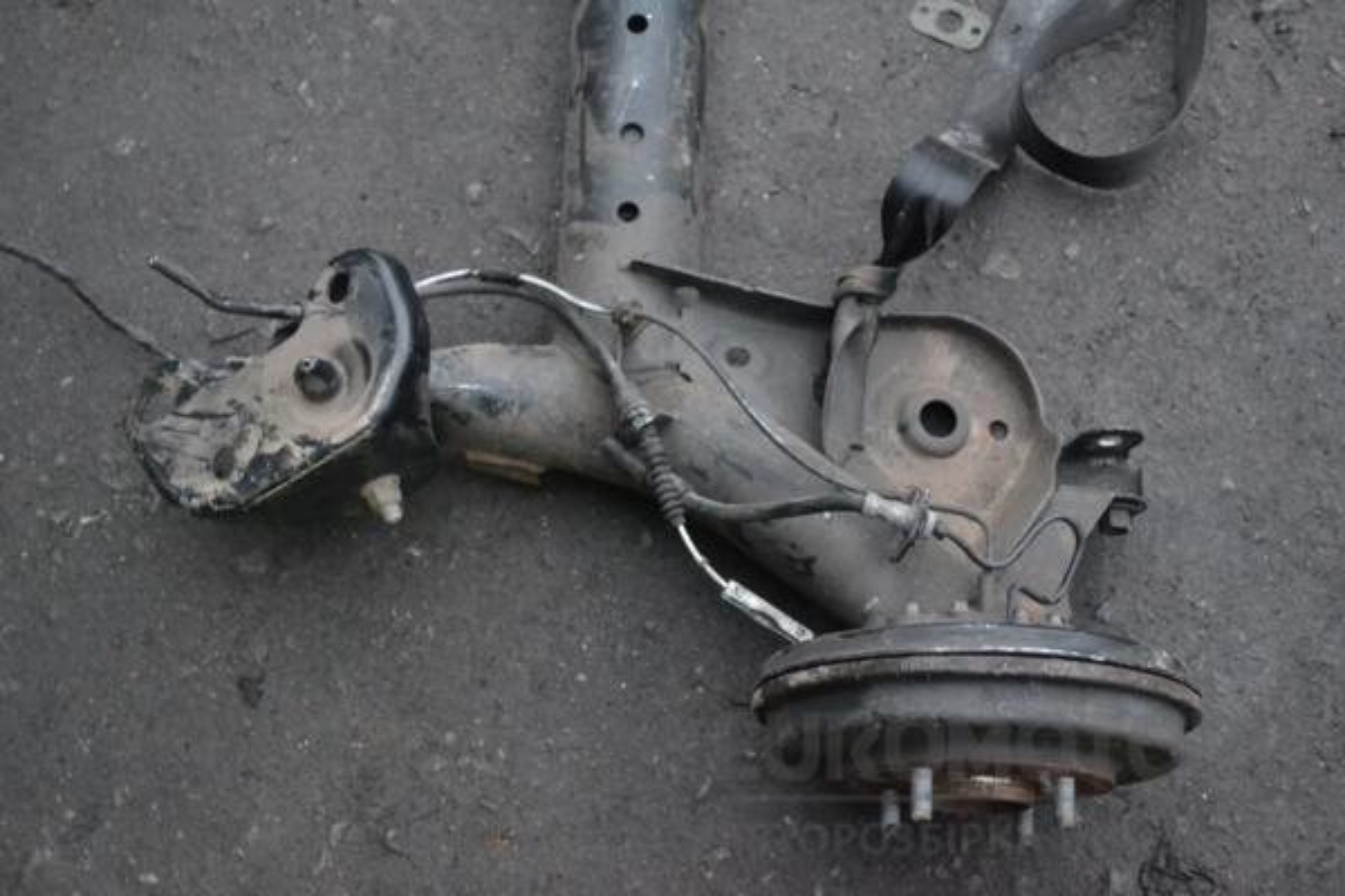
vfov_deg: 28.1
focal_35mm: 48
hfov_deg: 41.1
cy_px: 448
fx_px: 1793
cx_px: 672
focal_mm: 32
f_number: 4.8
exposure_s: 1/40
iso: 3200
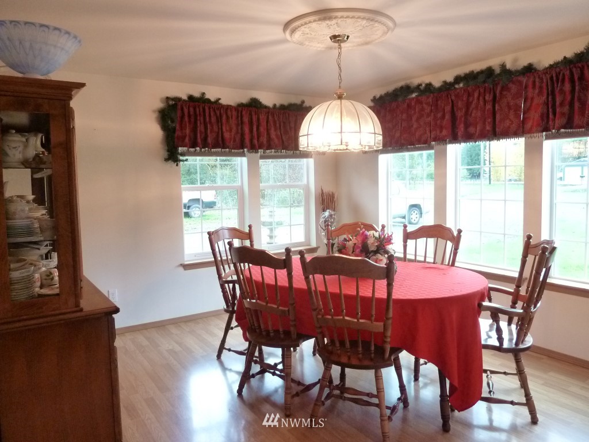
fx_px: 425
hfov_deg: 69.4
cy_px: 221
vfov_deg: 54.9
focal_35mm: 25
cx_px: 294
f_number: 3.3
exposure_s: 1/20
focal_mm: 4.1
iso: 400
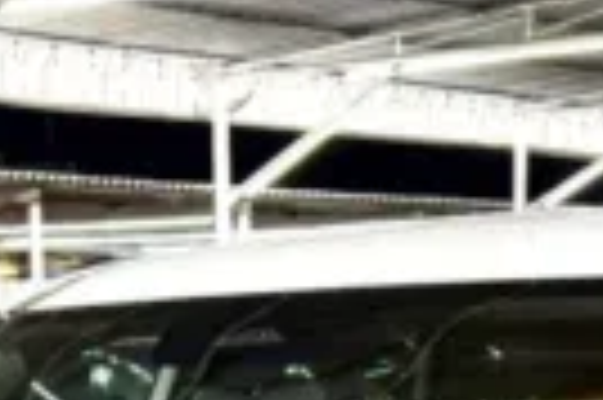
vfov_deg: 9.7
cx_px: 135
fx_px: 1991
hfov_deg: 17.1
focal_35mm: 119
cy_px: 1061
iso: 125
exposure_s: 1/100
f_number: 1.78
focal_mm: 6.76
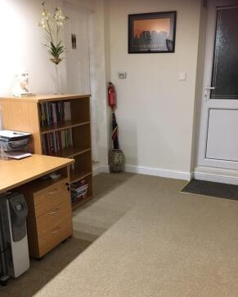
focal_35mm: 34
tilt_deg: -17.3
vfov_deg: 52.6
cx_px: 128
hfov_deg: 43.3
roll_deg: +1.3
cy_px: 173
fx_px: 299
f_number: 2.2
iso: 200
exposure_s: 1/33
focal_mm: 4.15
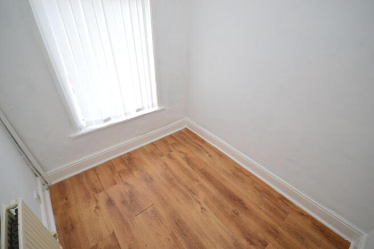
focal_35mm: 15
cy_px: 124
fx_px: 156
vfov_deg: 77.2
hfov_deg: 100.4
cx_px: 187
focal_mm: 10
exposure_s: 1/100
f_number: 5
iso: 320
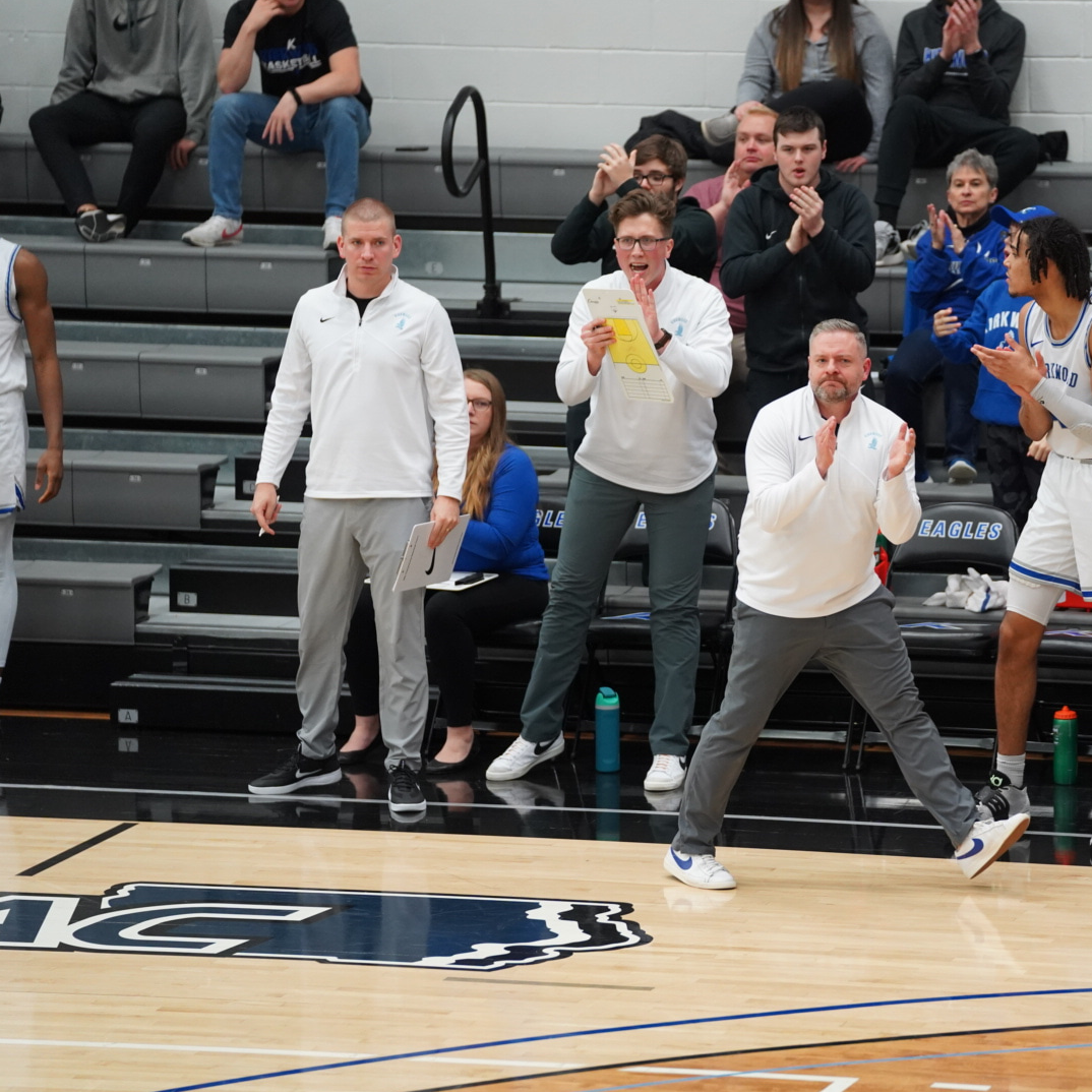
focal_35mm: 215
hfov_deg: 8.1
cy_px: 545
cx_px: 748
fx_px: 7673
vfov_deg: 8.1
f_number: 2.8
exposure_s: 1/800
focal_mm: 168
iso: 4000
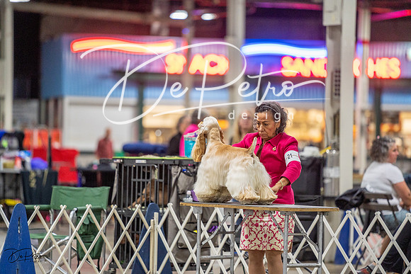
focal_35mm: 200
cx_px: 206
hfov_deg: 10.3
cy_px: 137
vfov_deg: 6.9
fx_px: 2284
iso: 2500
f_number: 2.8
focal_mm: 200
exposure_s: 1/250
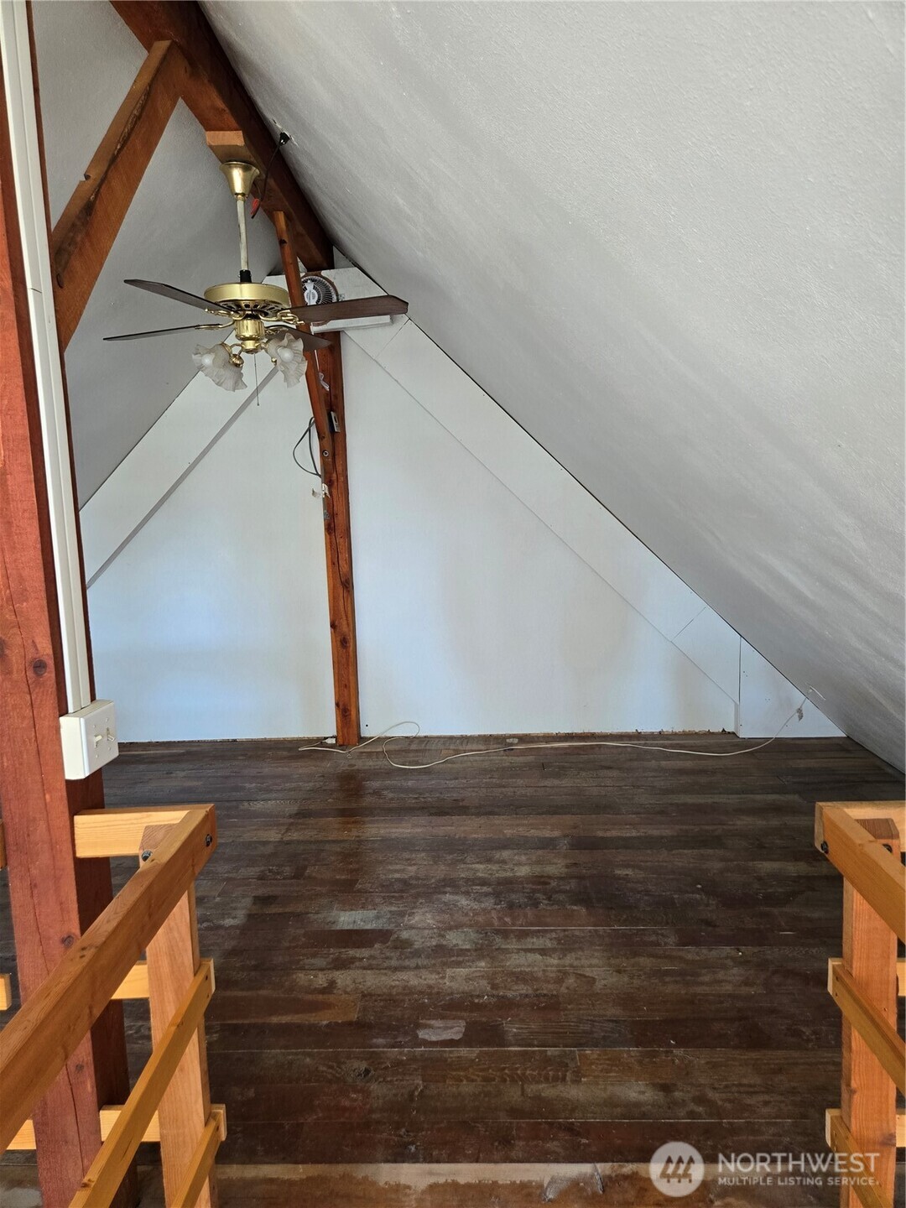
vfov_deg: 73.9
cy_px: 604
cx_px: 453
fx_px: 803
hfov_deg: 58.9
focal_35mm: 23
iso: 400
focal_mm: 5.4
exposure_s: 1/120
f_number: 1.8
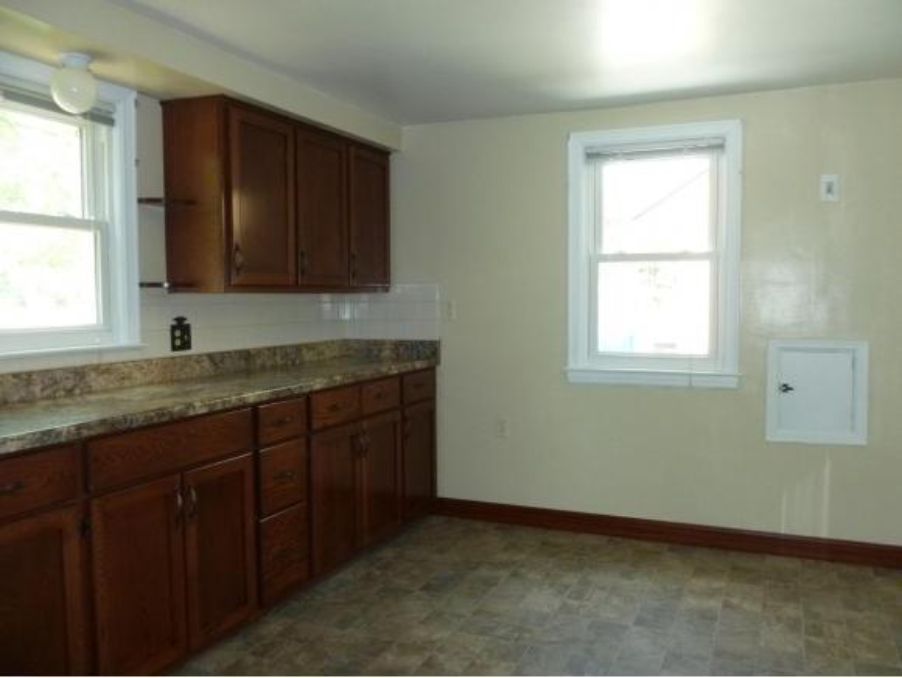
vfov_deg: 49.8
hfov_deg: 63.4
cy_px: 339
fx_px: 730
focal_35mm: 28
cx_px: 451
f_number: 3.3
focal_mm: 5
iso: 320
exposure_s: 1/60
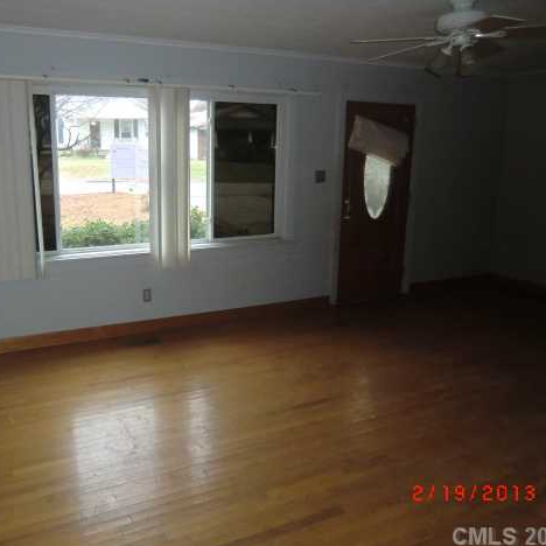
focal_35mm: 29
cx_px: 210
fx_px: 518
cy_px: 271
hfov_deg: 55.1
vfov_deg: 55.6
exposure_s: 1/60
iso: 400
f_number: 3.2
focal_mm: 4.3
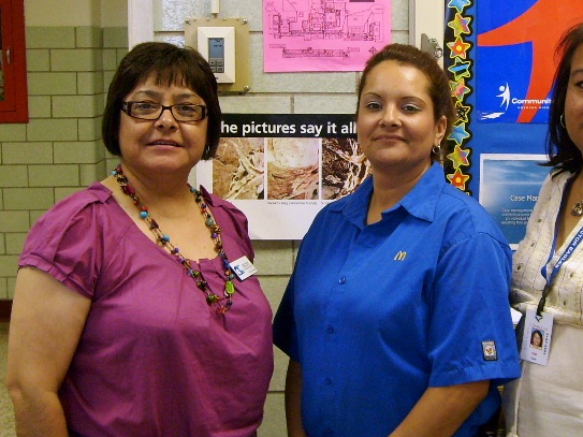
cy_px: 187
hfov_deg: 29.1
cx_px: 418
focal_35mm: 66
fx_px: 1111
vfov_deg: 22.2
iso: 120
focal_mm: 5.8
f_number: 2.8
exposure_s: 1/45
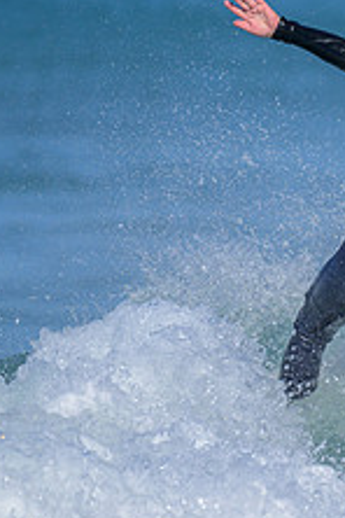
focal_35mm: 2112
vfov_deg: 1.0
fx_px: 30358
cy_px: 391
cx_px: 651
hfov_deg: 0.7
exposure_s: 1/2000
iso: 250
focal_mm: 800
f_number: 6.3
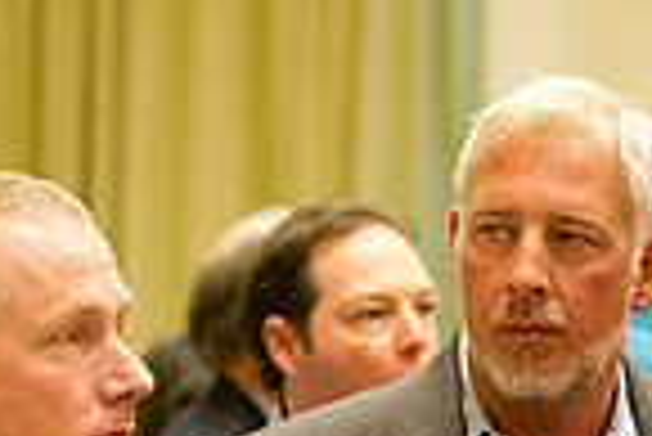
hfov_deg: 6.5
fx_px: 5656
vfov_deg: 4.4
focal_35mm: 312
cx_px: 845
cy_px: 575
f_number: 2.8
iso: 3200
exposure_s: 1/60
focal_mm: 78
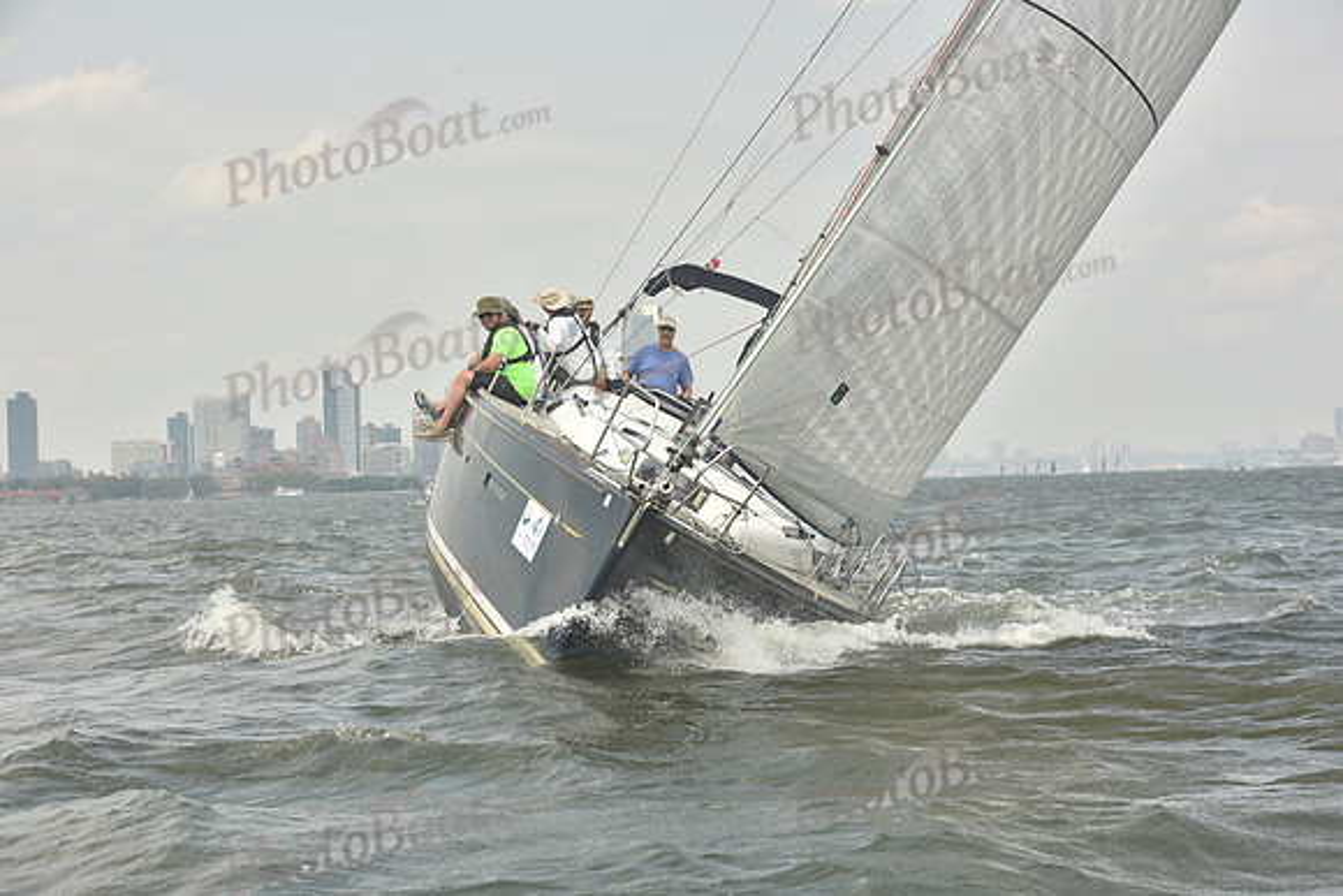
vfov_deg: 15.9
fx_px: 3209
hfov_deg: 23.6
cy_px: 448
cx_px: 672
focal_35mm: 86
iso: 250
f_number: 7.1
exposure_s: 1/800
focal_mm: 86
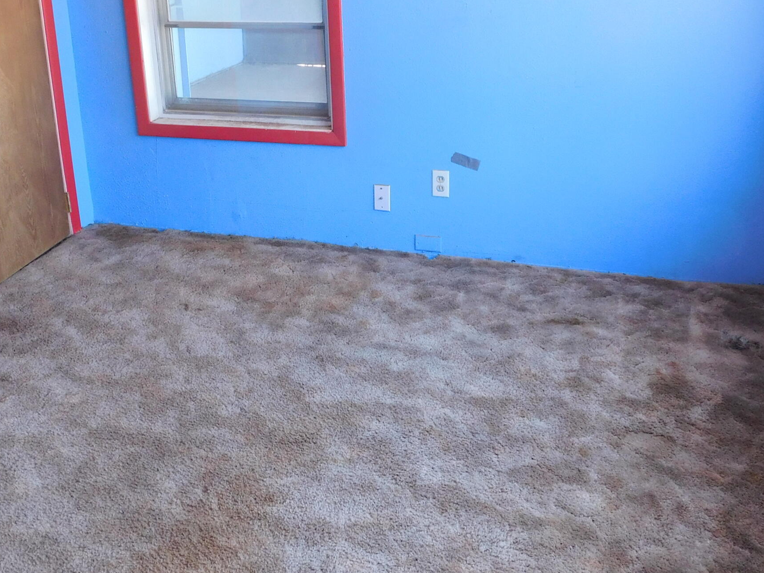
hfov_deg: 46.5
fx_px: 883
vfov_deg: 35.7
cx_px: 304
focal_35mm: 40
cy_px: 205
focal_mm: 4
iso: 180
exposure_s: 1/30
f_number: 3
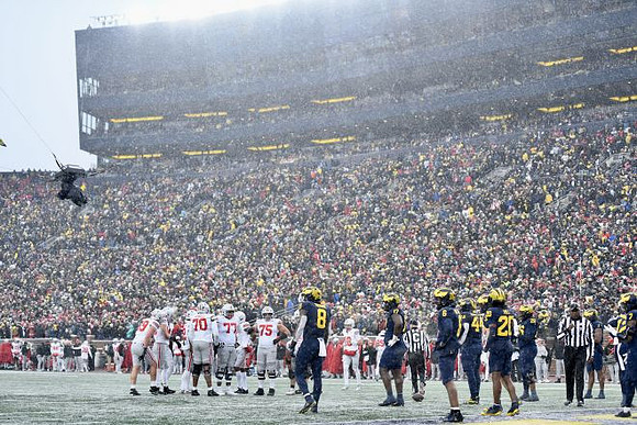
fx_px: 1239
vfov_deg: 19.5
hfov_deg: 28.8
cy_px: 212
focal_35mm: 70
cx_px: 318
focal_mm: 70
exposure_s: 1/1000
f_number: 2.8
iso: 800
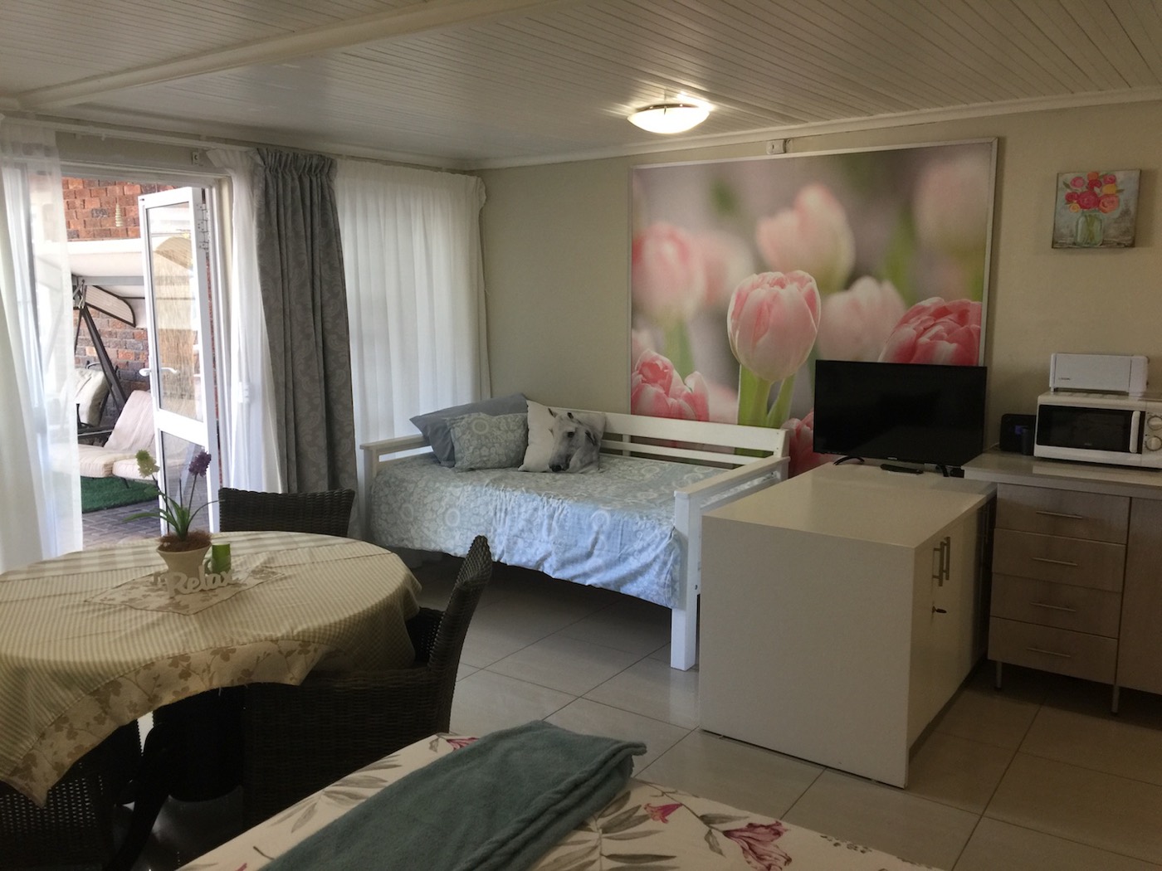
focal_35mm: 29
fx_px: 973
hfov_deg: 61.7
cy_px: 436
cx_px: 581
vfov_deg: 48.2
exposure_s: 1/33
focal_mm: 4.15
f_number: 2.2
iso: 64
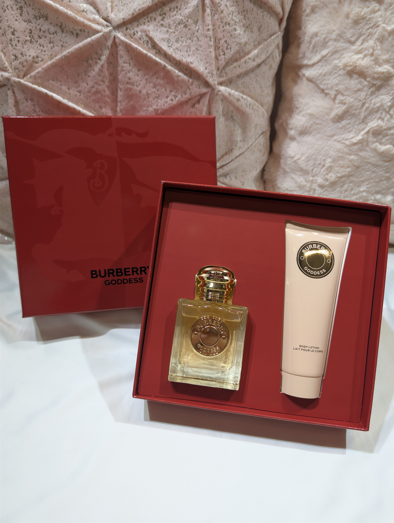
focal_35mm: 24
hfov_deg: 56.9
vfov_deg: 71.5
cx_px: 197
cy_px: 262
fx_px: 363
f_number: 1.68
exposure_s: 1/63.2
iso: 19
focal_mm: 6.9
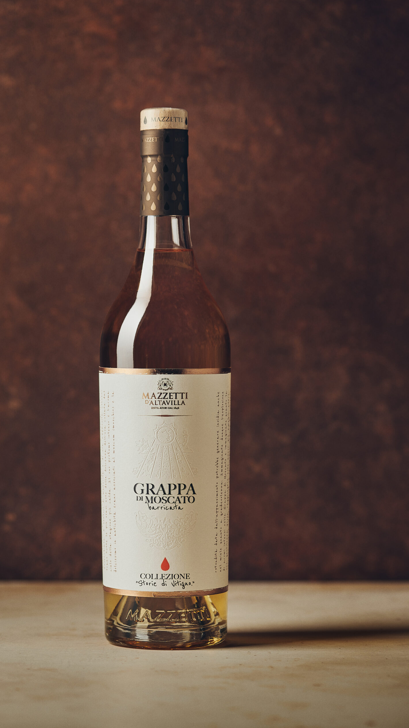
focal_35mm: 111
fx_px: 2140
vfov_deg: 19.3
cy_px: 364
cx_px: 165
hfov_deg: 10.9
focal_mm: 105
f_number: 6.3
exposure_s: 1/160
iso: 64
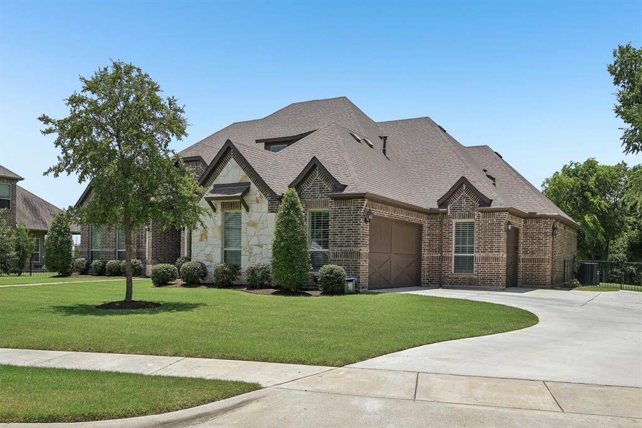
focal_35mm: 30
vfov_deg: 43.6
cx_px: 321
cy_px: 214
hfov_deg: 61.9
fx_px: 535
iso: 400
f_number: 8
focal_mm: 30
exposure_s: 1/1000
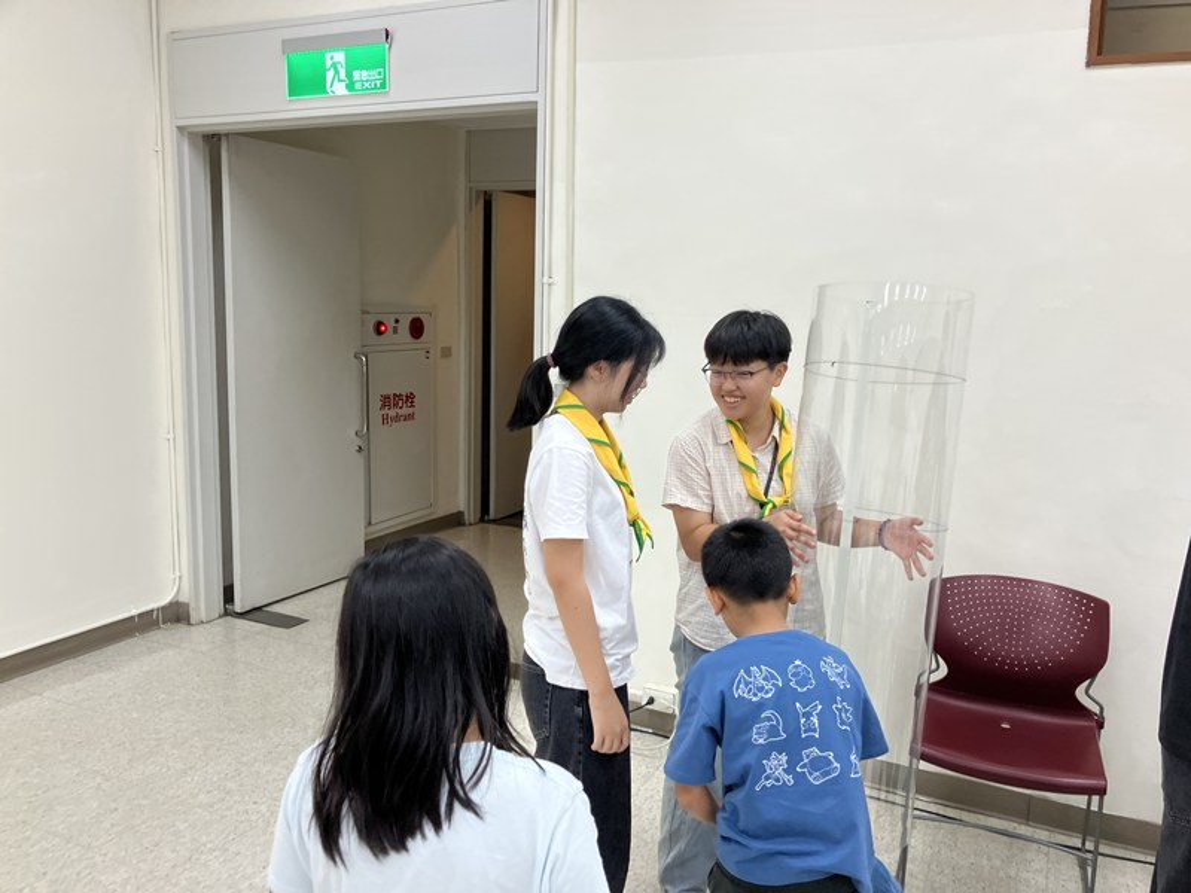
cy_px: 446
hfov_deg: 63.4
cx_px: 596
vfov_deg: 49.7
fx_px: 963
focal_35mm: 28
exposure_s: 1/120
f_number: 1.8
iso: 64
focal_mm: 3.99
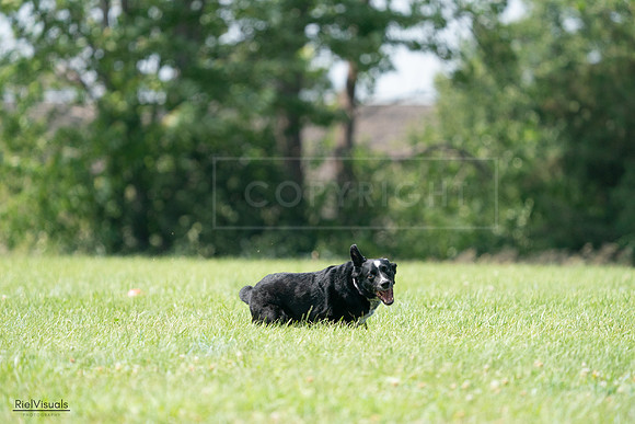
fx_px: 6545
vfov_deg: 3.7
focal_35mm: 371
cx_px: 318
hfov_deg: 5.6
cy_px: 212
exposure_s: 1/4000
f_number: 6.3
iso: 2000
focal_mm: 371
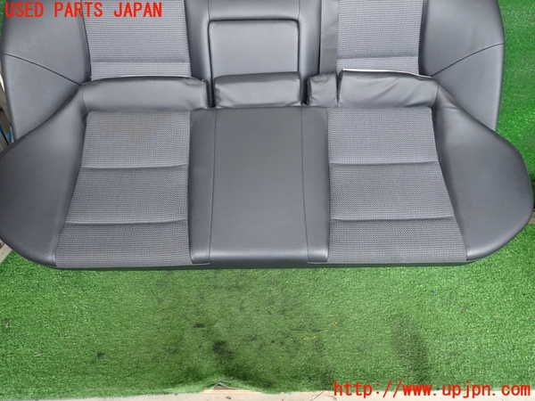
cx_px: 268
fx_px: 386
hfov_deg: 69.4
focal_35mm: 25
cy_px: 200
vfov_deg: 54.9
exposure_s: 1/60
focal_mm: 4.5
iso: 200
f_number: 2
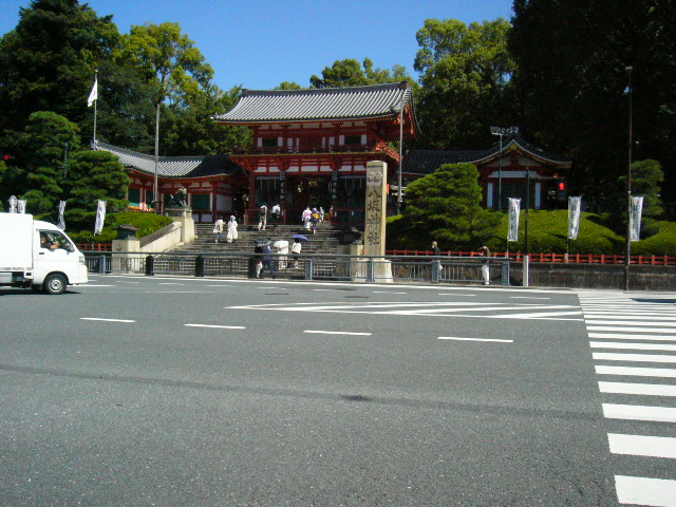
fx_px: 683
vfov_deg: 40.7
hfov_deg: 52.6
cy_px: 254
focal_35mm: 35
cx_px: 338
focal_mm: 5.8
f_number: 8
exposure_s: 1/2000
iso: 400
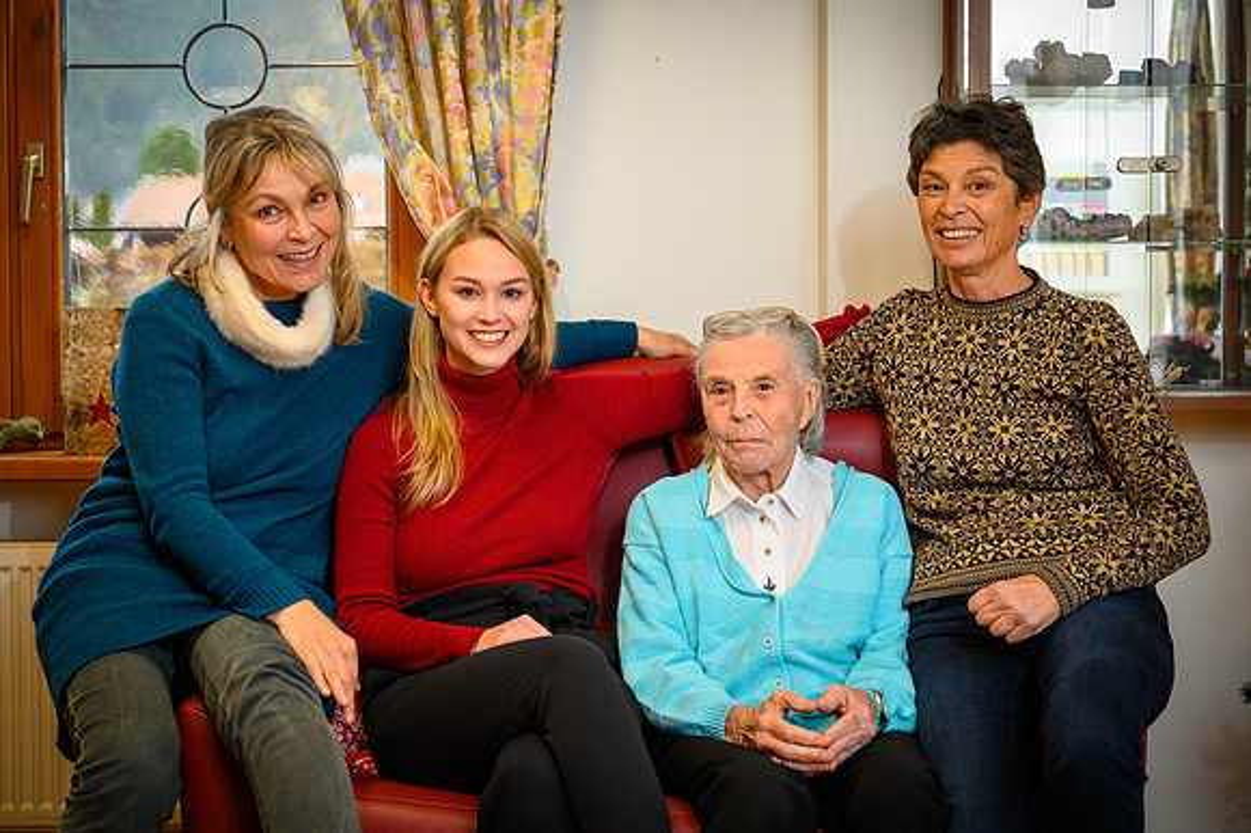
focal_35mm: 57
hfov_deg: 35.1
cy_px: 416
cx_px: 626
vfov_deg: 23.8
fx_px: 1980
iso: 800
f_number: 4
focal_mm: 57
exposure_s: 1/100
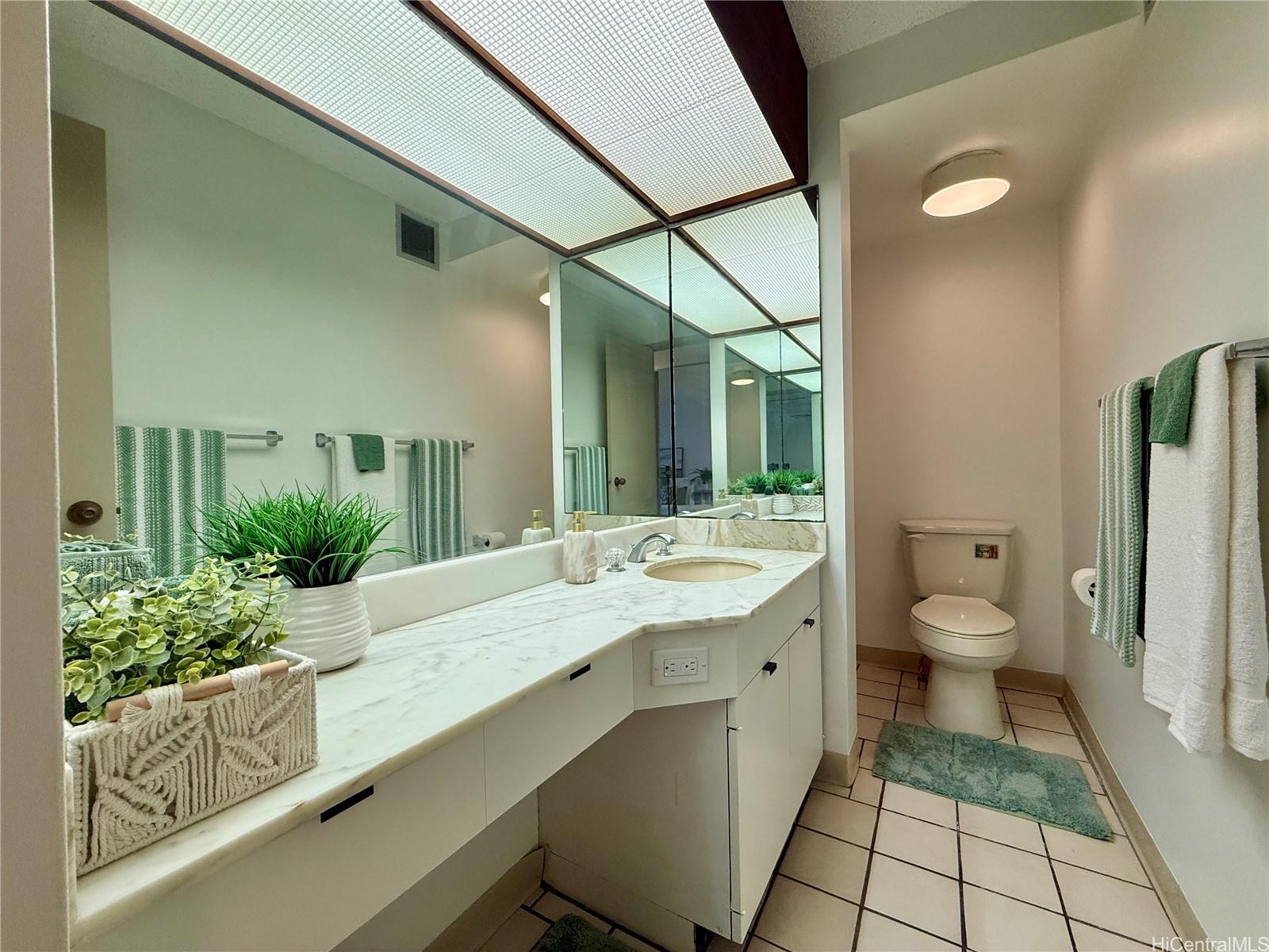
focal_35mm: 14
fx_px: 513
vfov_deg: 85.7
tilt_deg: -0.6
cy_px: 476
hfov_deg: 102.1
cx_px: 634
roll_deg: +1.1
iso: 160
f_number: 2.2
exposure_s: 1/120
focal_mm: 2.22
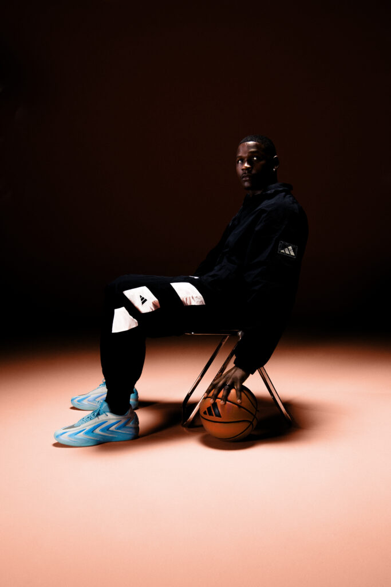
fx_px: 554
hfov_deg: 38.9
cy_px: 294
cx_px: 196
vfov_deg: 55.8
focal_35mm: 34
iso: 400
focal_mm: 34
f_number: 8
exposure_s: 1/200
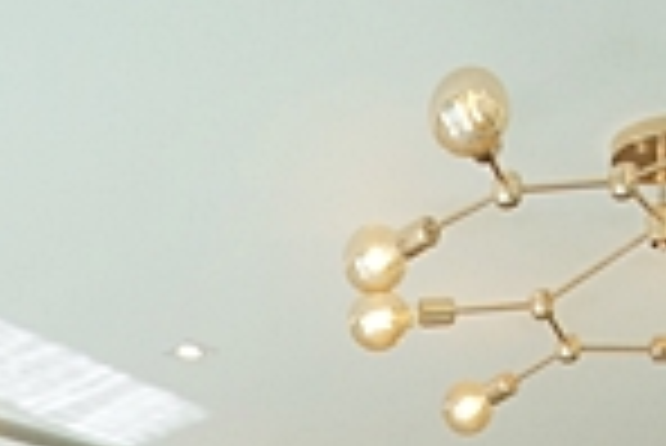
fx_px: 1500
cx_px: 320
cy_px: 869
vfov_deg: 14.3
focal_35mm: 81
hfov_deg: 25.0
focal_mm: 10
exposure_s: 1/640
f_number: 4
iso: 800
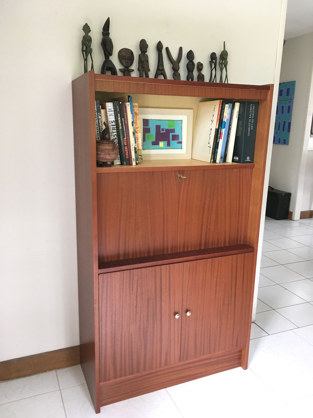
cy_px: 209
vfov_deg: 61.7
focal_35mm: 29
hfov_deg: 48.2
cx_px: 156
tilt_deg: -16.7
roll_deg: -0.9
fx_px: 350
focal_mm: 4.15
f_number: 2.2
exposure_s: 1/33
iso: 160
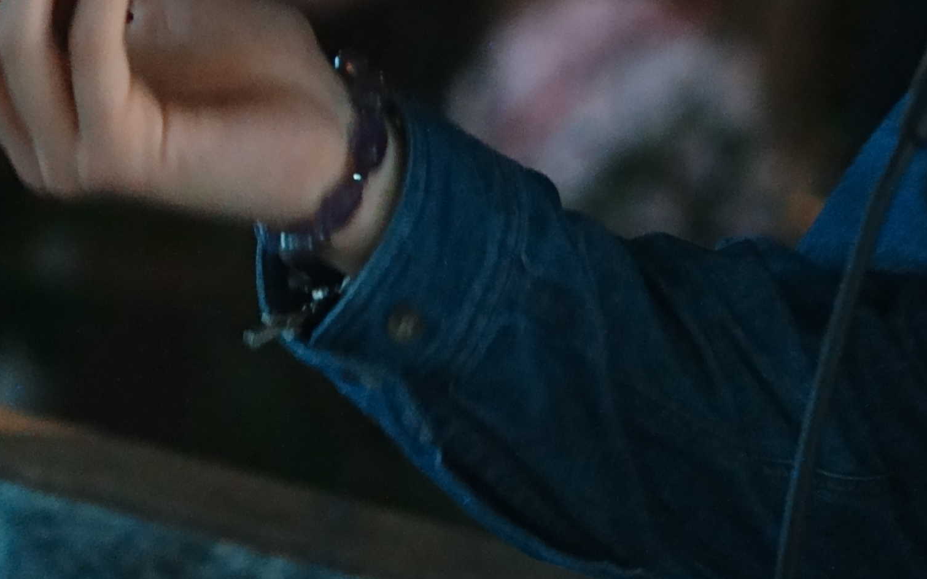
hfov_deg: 6.5
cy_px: -634
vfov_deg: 4.1
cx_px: 1410
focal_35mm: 317
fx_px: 8007
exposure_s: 1/60
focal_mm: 67
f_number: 2.8
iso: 800
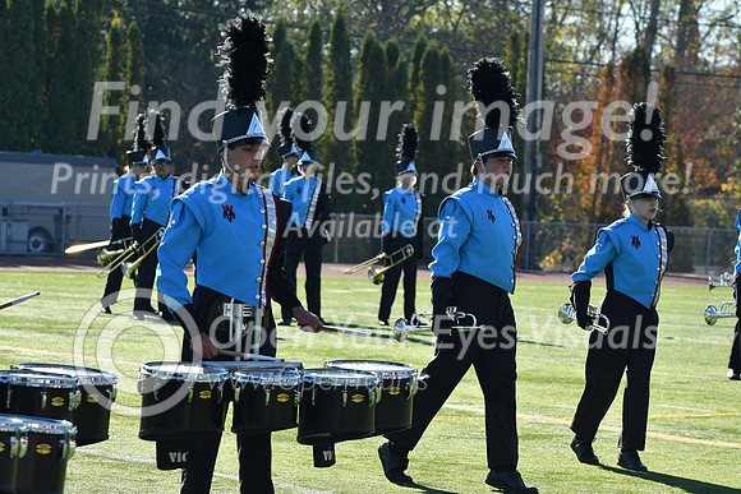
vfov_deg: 8.3
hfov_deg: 12.4
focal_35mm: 165
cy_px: 247
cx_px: 370
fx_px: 3397
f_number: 5.6
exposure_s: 1/640
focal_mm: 110
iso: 250
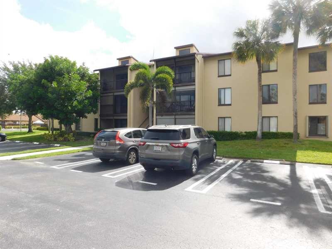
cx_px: 166
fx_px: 221
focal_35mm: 23
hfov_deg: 73.9
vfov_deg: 58.9
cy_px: 124
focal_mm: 4
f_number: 3
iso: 125
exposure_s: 1/800
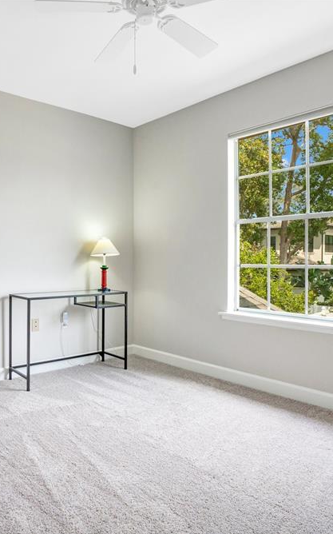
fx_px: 363
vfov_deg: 72.6
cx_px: 103
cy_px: 269
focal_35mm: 25
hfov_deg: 48.2
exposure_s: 1/80
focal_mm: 16
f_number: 8
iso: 500
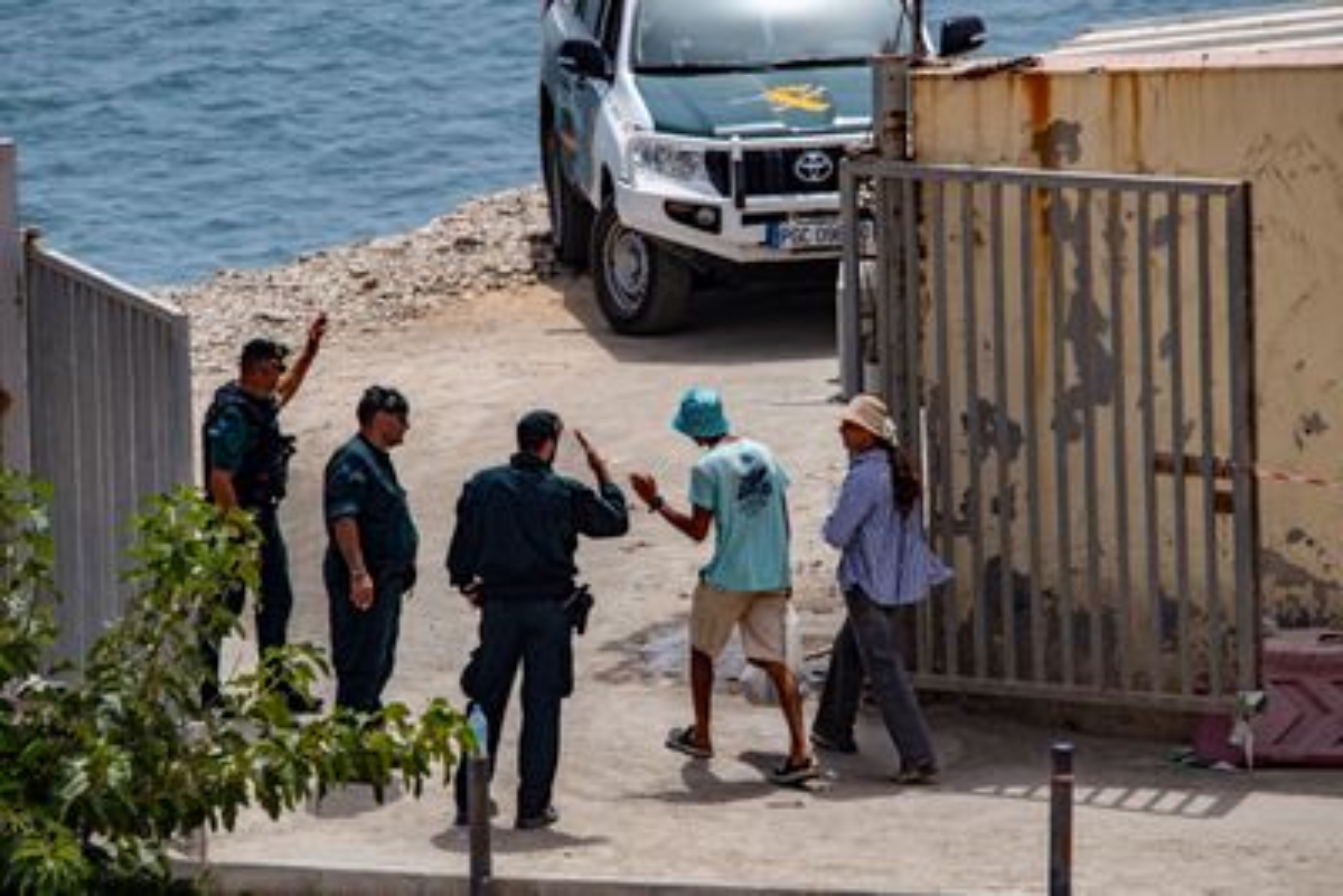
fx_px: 22390
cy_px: 448
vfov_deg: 2.3
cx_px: 672
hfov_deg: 3.4
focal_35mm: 600
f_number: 13
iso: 100
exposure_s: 1/640
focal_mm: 600
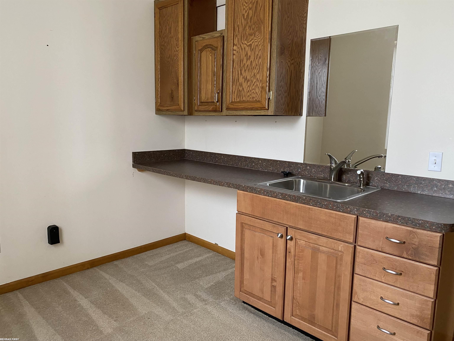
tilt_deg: -8.4
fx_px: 341
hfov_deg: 67.3
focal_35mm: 26
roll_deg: -1.6
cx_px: 227
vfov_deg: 53.1
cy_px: 170
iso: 200
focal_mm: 4.25
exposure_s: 1/60
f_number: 1.8
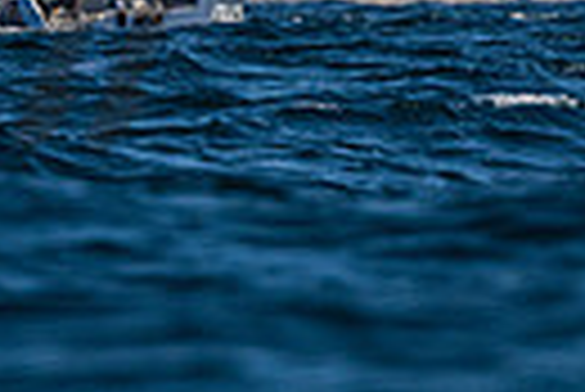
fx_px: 38165
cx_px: 130
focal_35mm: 2346
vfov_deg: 0.6
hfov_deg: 0.9
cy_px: -265
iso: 400
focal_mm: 400
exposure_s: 1/6400
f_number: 5.6
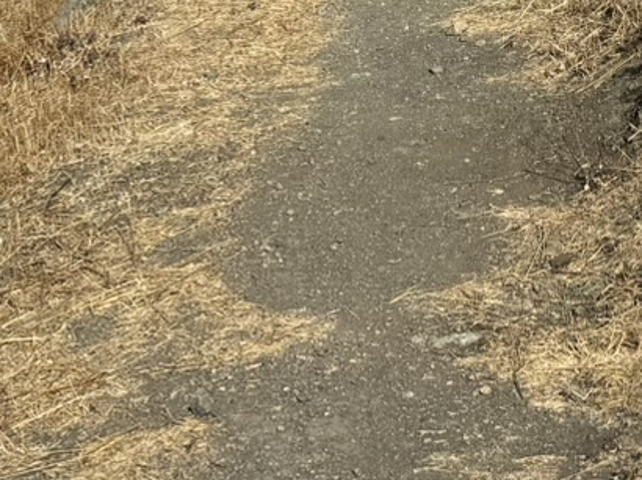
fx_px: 2224
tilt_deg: -1.4
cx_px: 546
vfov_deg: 10.8
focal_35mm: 120
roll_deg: -0.7
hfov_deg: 16.3
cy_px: -597
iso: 80
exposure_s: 1/7353
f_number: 1.78
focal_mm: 6.76
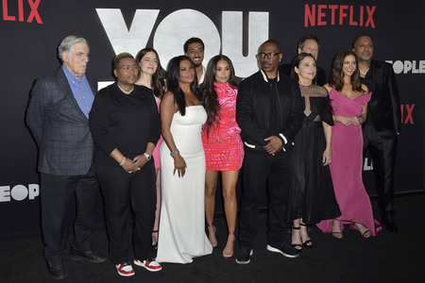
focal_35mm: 31
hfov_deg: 60.3
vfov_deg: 42.3
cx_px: 212
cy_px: 142
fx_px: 366
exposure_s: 1/250
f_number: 6.3
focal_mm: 31
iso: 640
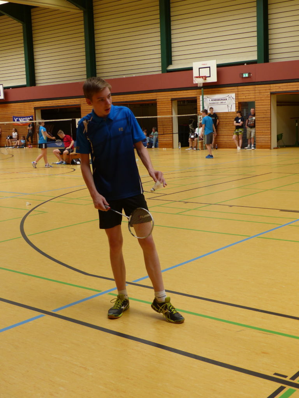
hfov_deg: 30.9
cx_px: 150
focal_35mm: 47
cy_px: 199
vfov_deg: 40.4
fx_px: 541
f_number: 2.8
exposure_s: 1/80
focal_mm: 8.4
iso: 100
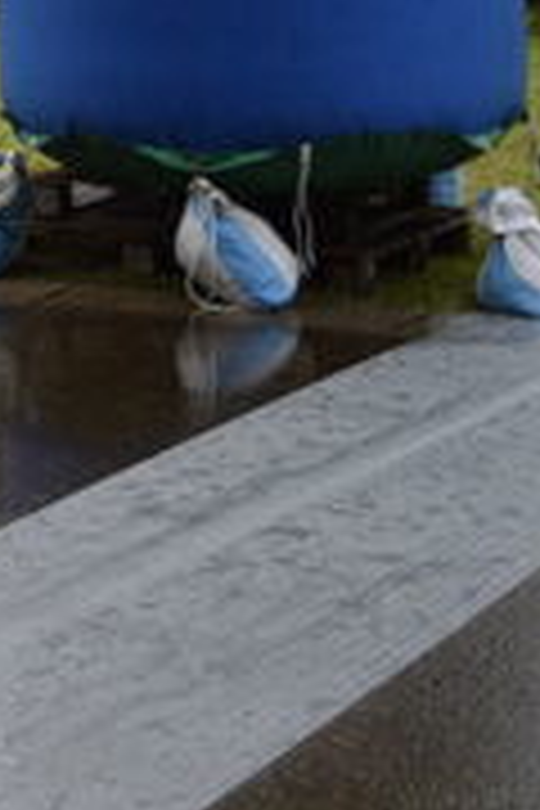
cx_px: -693
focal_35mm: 135
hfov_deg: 9.3
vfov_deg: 15.0
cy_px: -9
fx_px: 3030
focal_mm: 27
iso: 450
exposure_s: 1/1000
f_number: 4
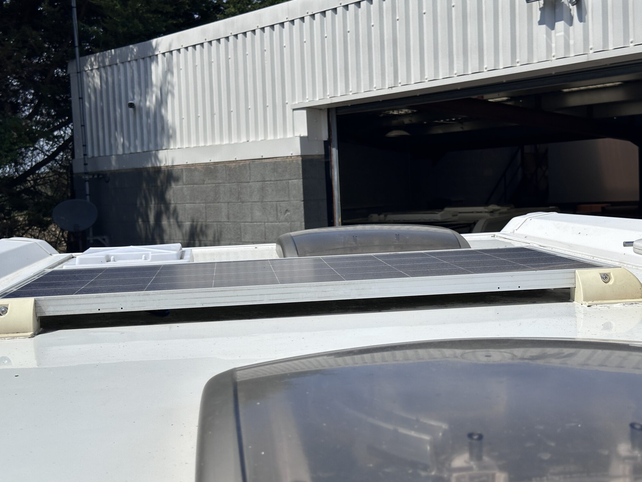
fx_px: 909
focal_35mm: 49
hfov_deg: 38.9
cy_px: 243
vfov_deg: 29.7
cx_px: 318
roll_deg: +2.6
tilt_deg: -2.4
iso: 64
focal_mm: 6.86
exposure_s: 1/8197
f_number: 1.78
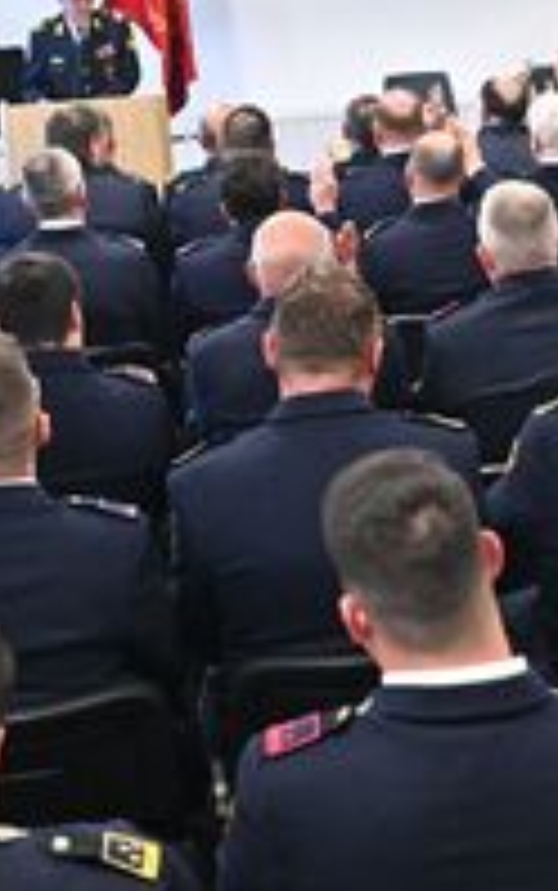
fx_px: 1968
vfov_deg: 25.4
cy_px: 292
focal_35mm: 81
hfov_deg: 15.9
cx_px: 500
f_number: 5
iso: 5000
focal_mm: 35
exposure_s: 1/125
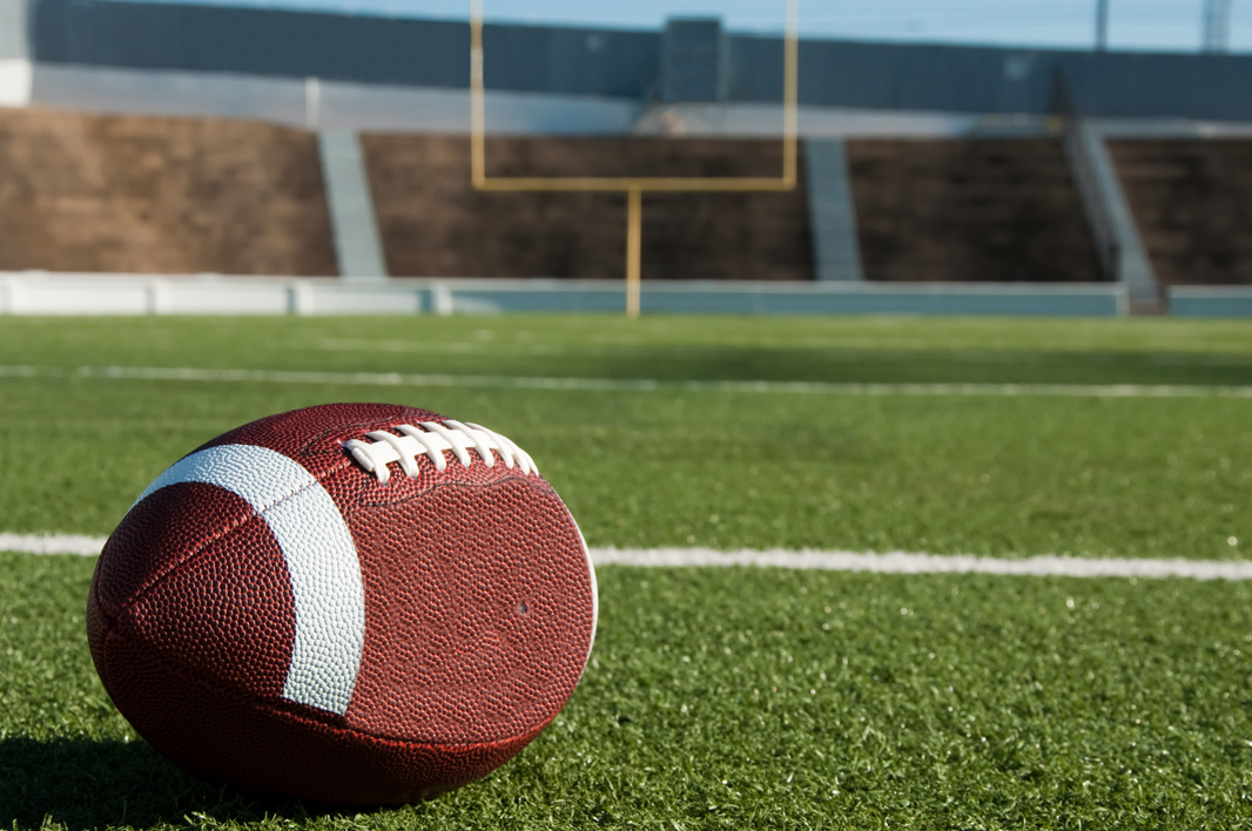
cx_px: 645
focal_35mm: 76
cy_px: 406
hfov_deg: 26.7
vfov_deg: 17.9
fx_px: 2640
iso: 200
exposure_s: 1/500
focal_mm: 42
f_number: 8
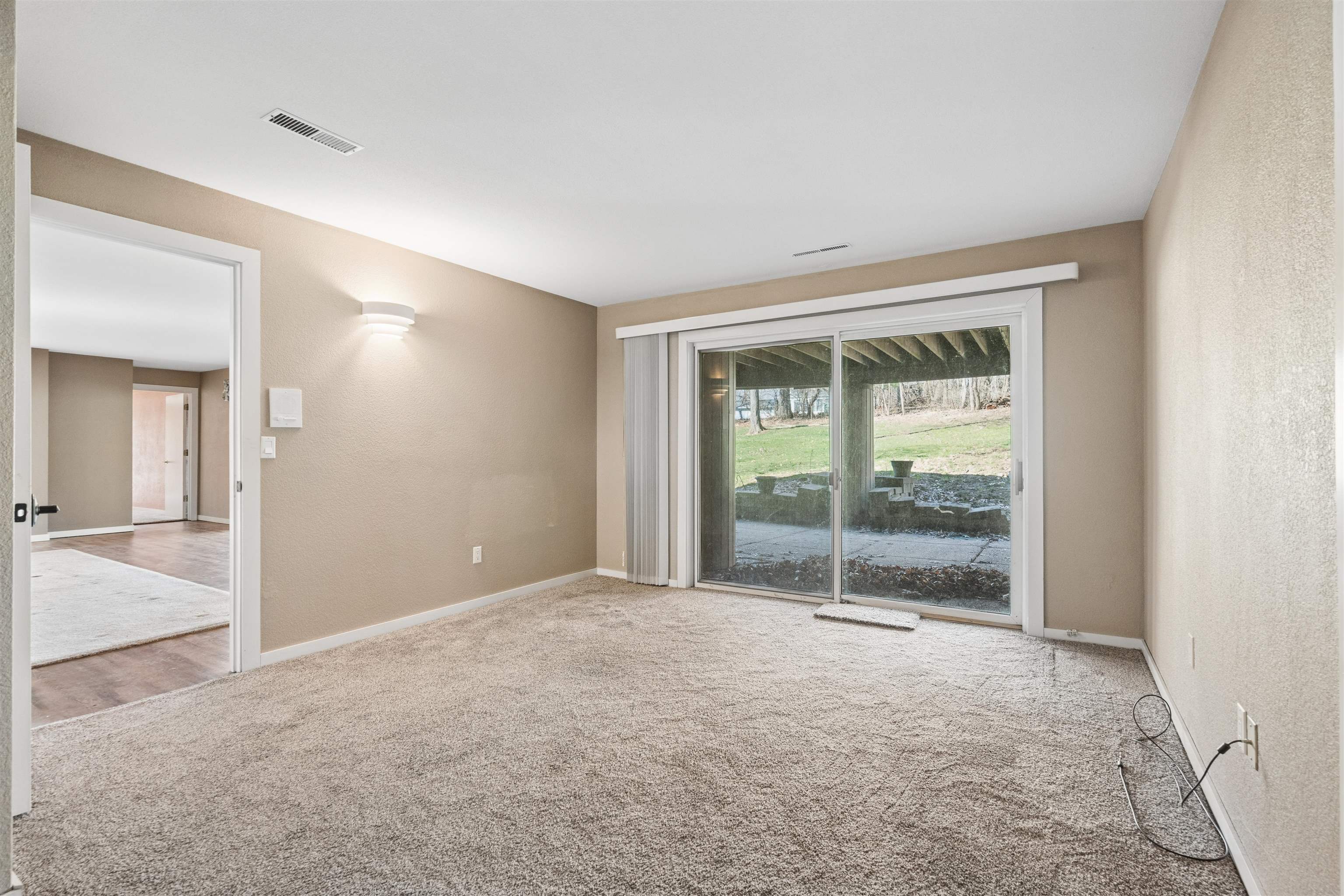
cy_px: 448
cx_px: 672
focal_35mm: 16
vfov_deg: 73.7
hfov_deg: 96.7
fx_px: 597
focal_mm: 16
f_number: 10
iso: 800
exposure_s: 1/10
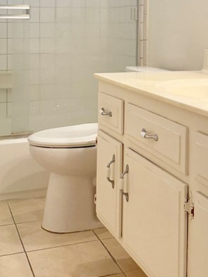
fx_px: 497
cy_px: 31
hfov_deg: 23.5
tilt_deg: -1.0
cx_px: 146
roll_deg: +0.0
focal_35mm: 62
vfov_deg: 29.9
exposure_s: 1/125
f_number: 1.78
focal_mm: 6.76
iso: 80
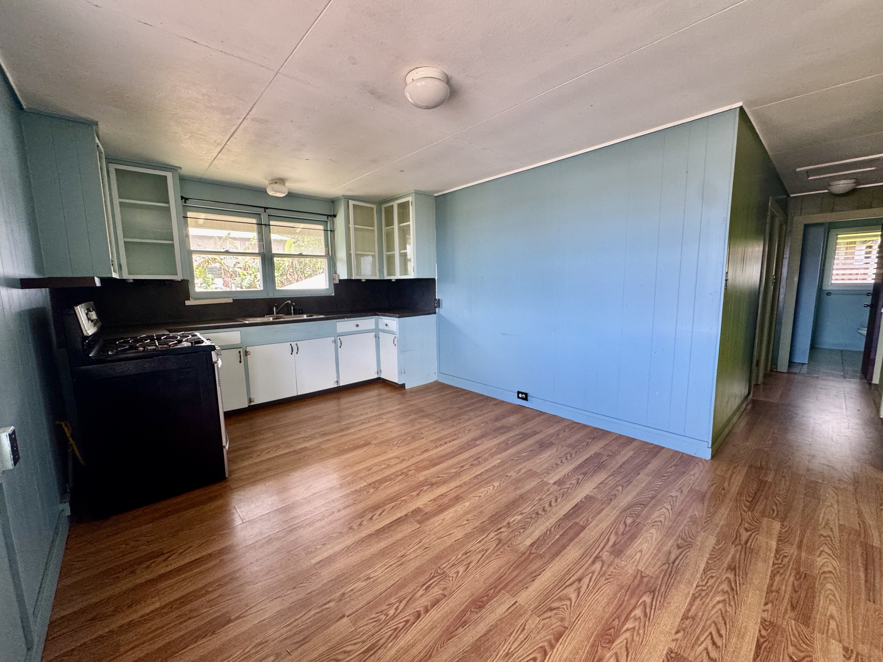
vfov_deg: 85.7
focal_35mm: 14
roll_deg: +0.7
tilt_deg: -7.9
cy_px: 331
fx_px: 357
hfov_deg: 102.1
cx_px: 442
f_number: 2.2
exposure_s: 1/99
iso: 200
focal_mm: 2.22
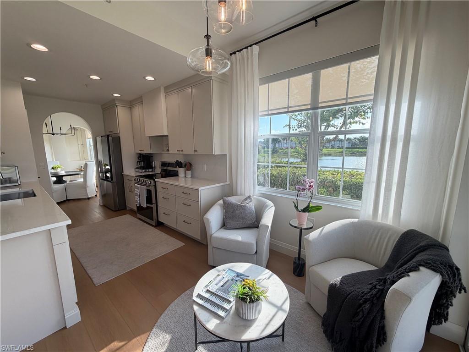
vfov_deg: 85.7
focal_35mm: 14
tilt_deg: -9.0
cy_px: 176
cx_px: 234
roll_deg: +1.1
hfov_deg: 102.1
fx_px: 190
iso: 50
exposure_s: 1/228
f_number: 2.2
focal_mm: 2.22
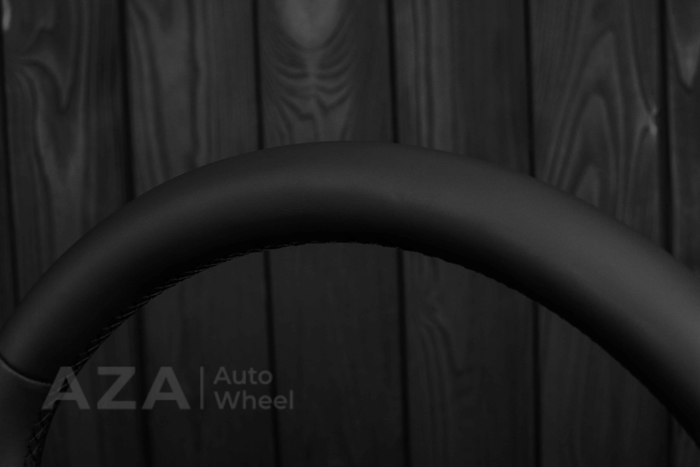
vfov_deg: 25.8
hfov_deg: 37.8
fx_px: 1021
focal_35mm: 52
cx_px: 350
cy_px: 234
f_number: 6.3
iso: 500
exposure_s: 1/125
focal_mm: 35
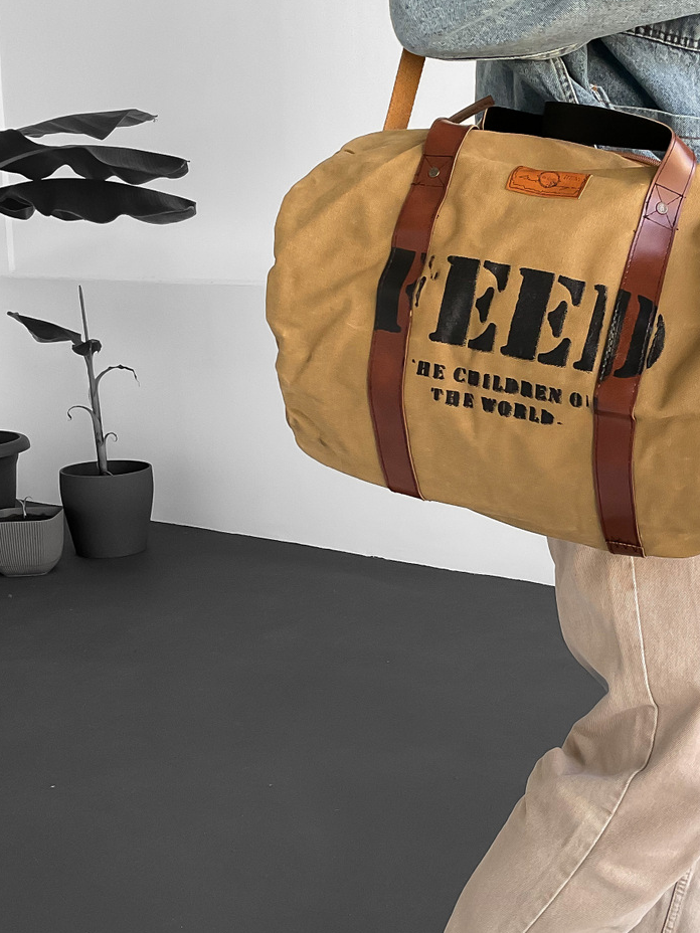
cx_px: 541
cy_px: 471
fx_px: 1348
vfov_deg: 38.2
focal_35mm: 50
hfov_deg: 28.6
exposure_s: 1/120
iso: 64
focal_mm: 3
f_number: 1.8
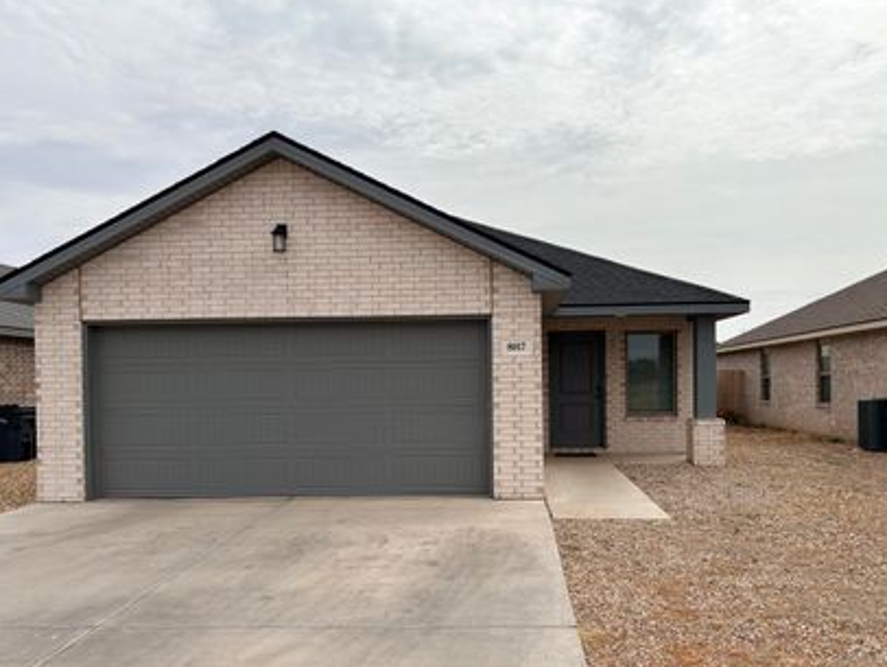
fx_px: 820
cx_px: 459
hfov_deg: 56.8
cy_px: 399
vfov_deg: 44.0
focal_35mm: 32
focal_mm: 5.96
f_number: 1.6
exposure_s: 1/6993
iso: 50
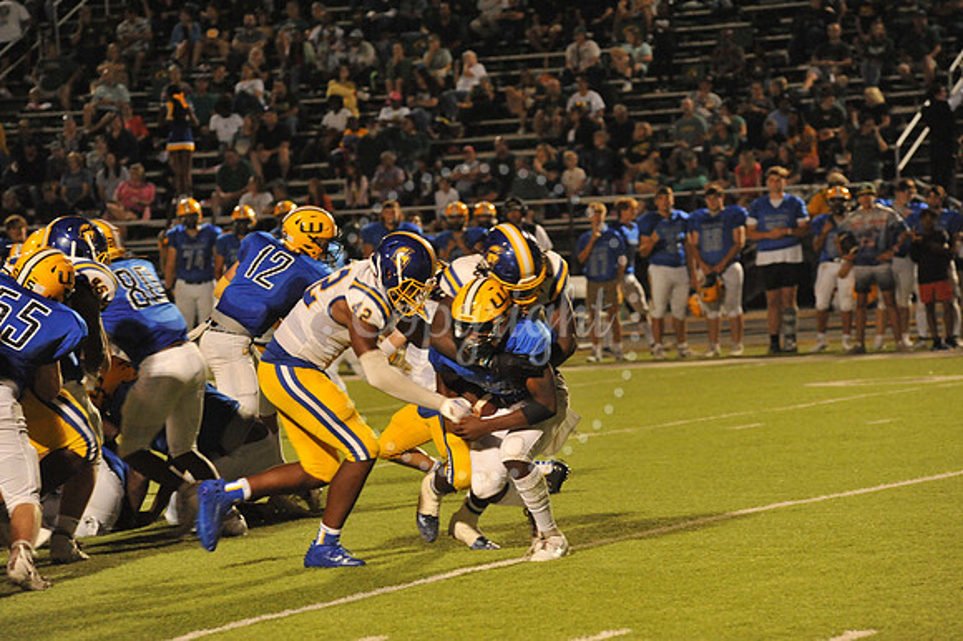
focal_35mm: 200
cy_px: 320
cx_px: 482
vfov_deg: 6.9
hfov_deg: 10.3
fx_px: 5347
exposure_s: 1/200
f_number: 6.3
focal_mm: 200
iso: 6400
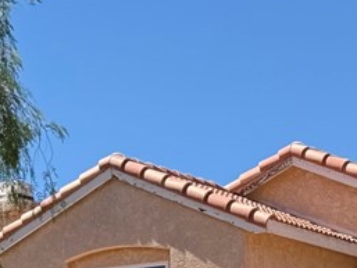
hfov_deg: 10.2
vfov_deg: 7.6
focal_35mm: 191
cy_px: 479
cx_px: -38
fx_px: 1971
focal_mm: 6.76
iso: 100
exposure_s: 1/5208
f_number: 1.78
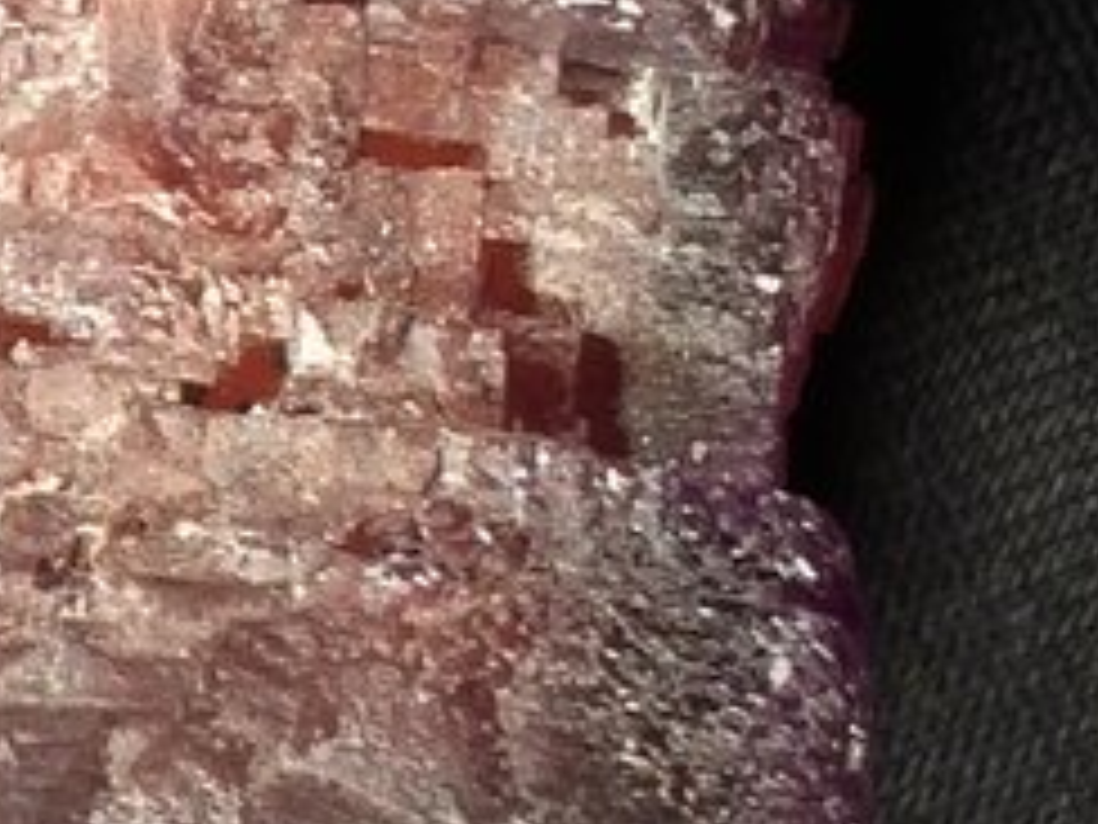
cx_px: -1472
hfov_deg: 9.4
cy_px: 369
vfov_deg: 7.8
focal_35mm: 190
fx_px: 6027
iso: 50
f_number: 2.2
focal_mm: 4.15
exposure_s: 1/60
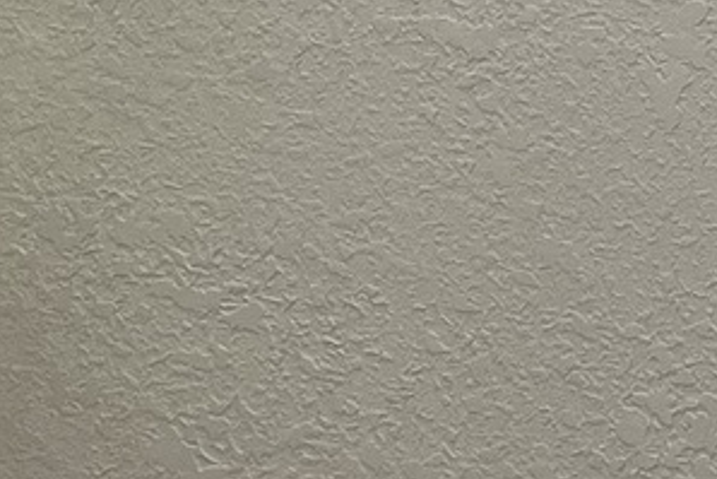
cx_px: -645
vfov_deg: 6.5
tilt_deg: -19.7
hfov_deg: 9.3
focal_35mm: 209
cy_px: -209
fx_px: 4164
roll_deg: -3.8
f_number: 1.6
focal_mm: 5.1
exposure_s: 1/120
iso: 100
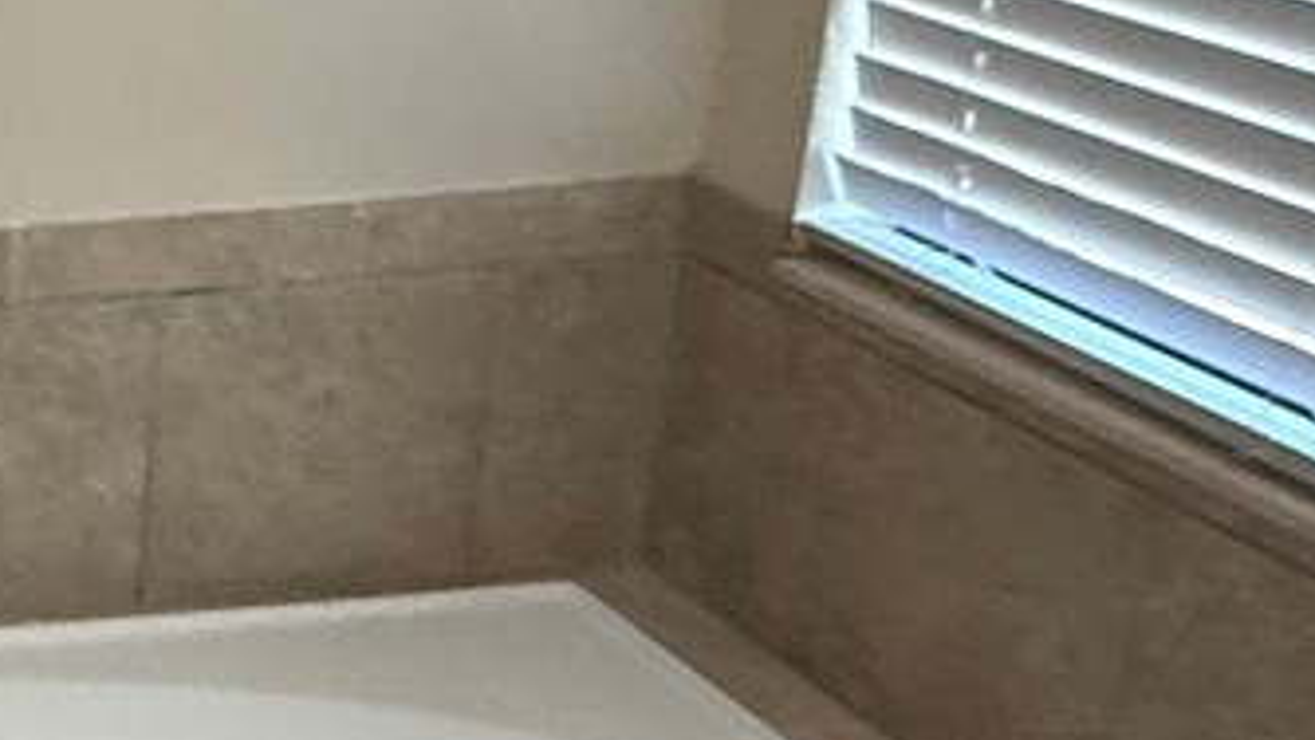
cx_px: -846
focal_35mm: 73
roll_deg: +3.4
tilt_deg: -18.7
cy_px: 169
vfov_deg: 16.4
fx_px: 2546
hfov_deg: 21.9
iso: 250
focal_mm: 2.22
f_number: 2.2
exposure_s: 1/120
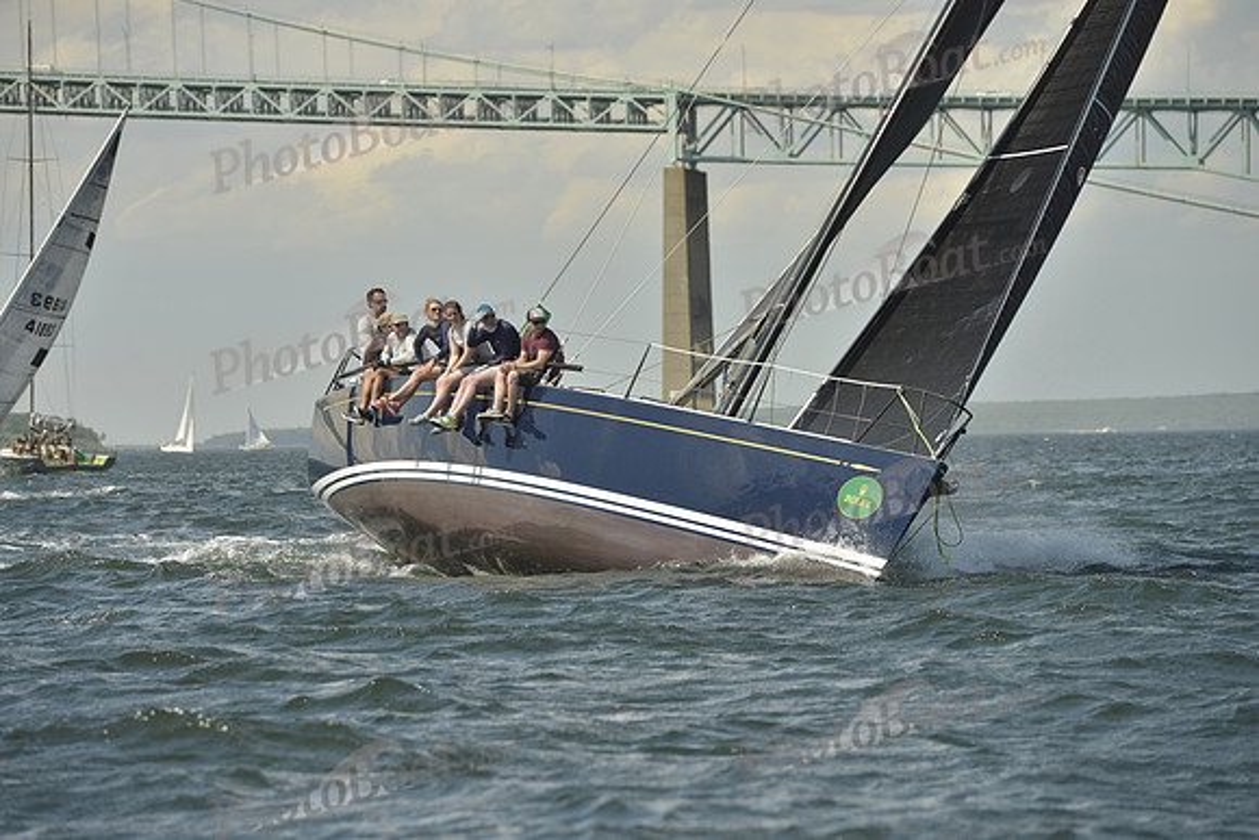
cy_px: 420
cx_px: 630
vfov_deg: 6.9
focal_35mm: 200
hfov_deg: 10.3
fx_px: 6996
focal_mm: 200
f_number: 8
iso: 280
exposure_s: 1/1600
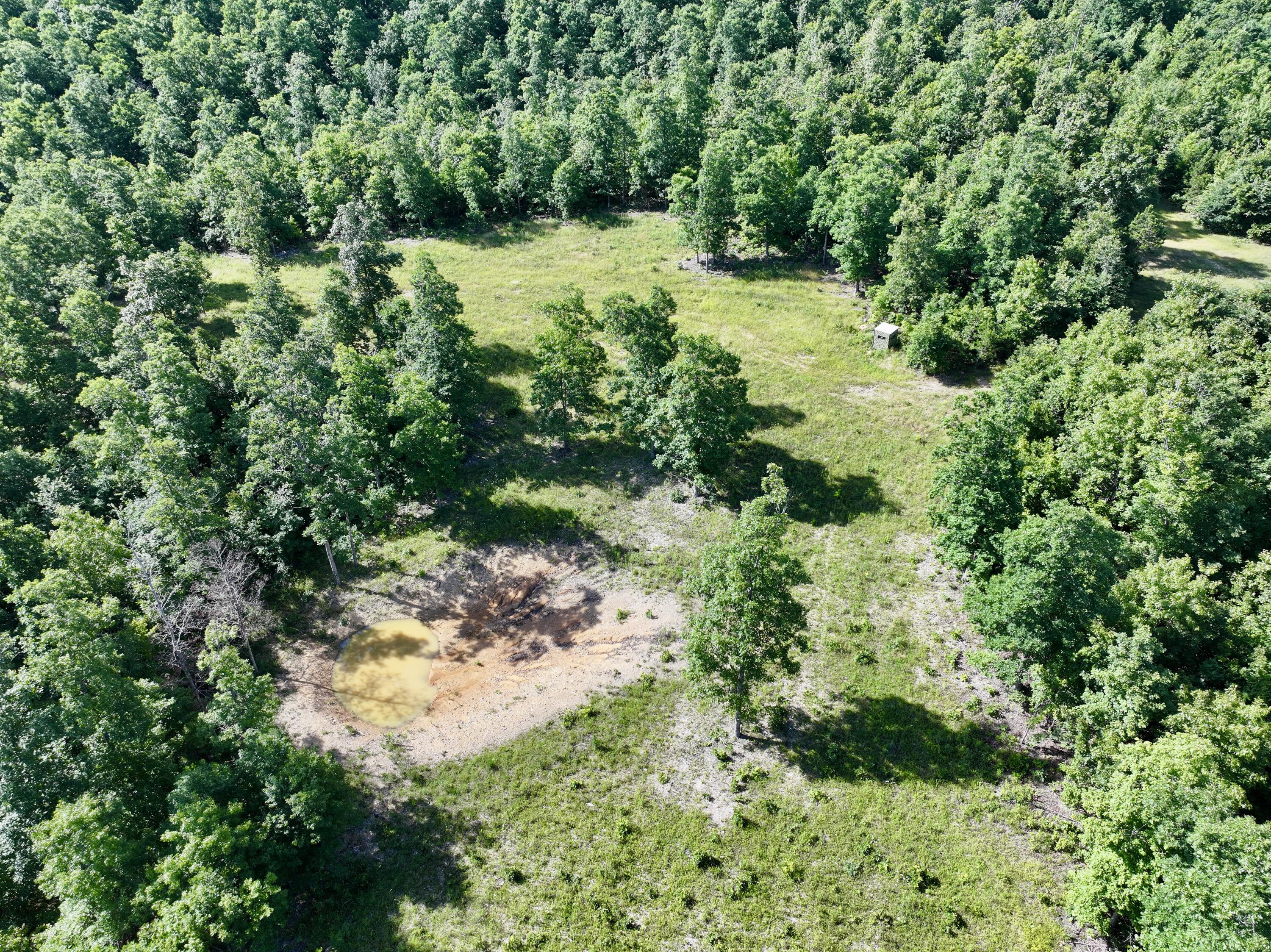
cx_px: 636
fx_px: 881
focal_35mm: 24
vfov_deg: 56.8
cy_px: 476
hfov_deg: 71.6
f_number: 2.8
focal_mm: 12.29
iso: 100
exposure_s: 1/800
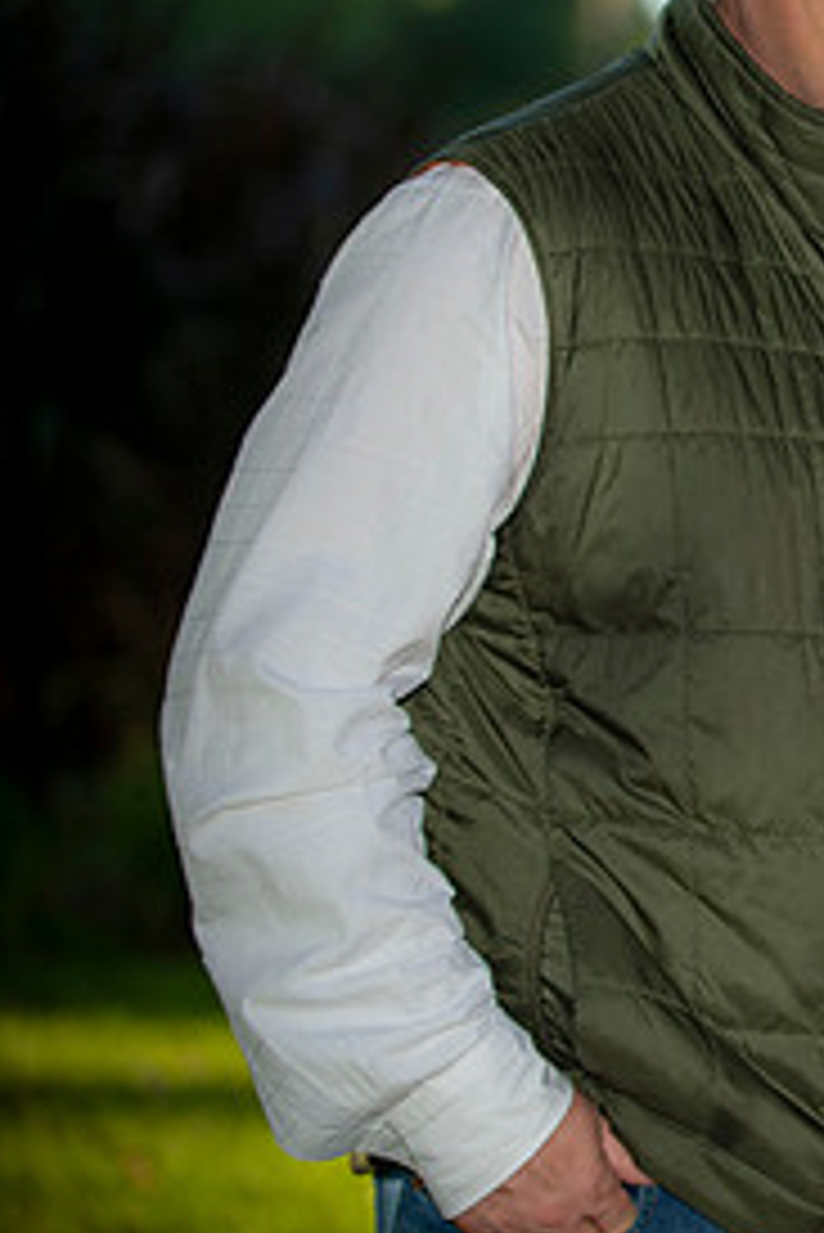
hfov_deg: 6.7
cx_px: 1243
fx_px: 6892
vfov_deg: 10.2
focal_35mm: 201
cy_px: 392
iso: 100
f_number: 4
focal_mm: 95
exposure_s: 1/320
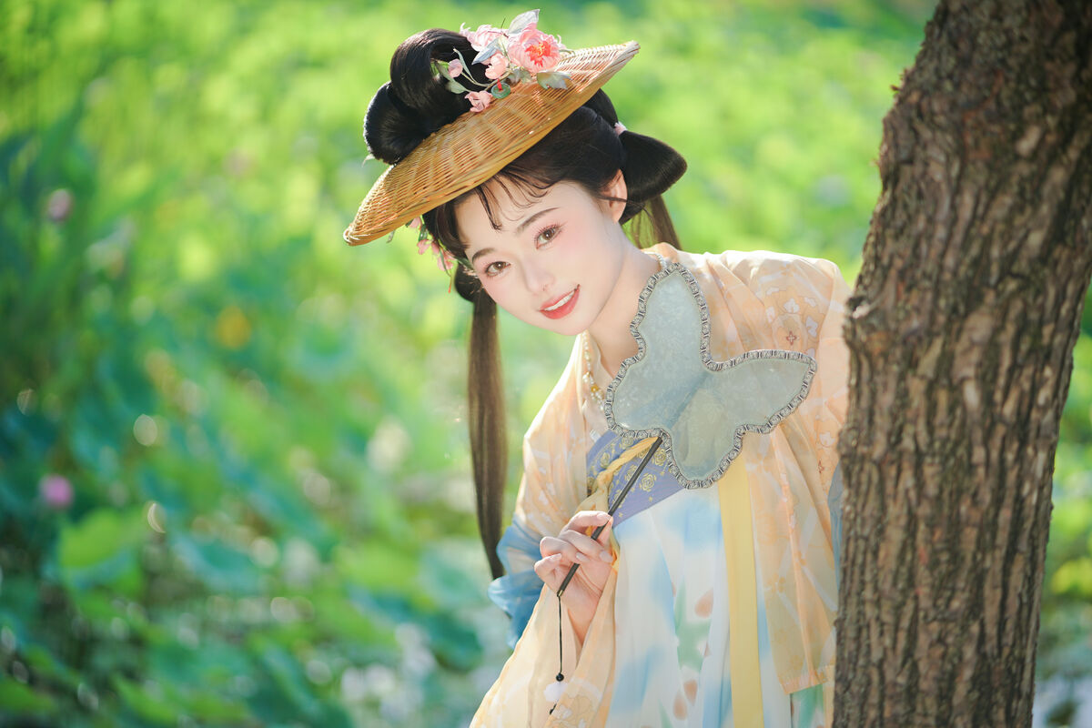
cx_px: 546
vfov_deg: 16.1
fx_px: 2578
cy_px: 364
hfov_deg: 23.9
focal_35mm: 85
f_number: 1.8
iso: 125
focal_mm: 85
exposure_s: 1/1250
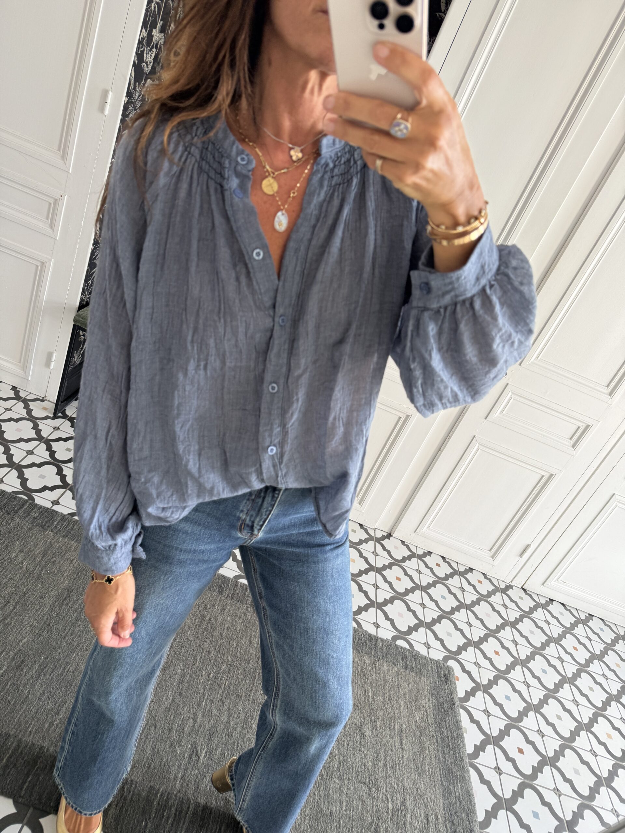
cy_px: 416
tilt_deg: -42.6
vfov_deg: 71.6
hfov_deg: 56.8
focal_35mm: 24
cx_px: 312
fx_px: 578
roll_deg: -26.9
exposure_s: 1/121
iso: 80
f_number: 1.78
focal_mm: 6.76
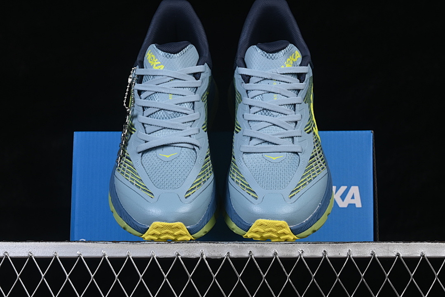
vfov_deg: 18.2
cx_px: 222
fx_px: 927
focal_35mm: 75
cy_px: 148
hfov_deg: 27.0
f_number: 8
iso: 160
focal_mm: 50
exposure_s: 1/80
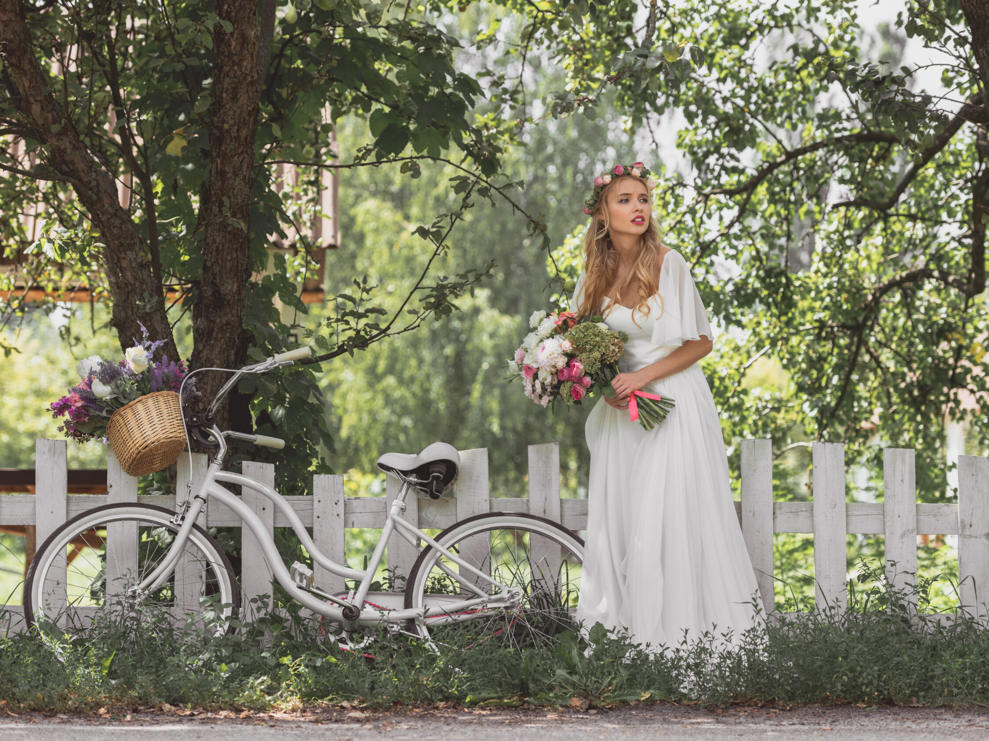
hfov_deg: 18.4
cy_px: 370
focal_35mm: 107
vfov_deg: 13.8
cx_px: 492
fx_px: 3057
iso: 125
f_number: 3.5
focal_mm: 98
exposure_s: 1/400
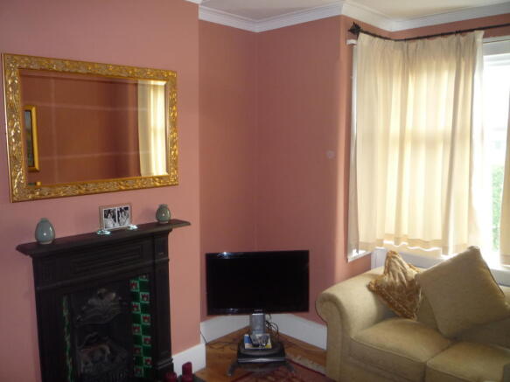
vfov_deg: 46.8
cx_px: 255
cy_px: 191
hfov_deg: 60.0
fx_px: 442
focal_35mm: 30
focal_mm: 5.2
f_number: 3.3
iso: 200
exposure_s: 1/30
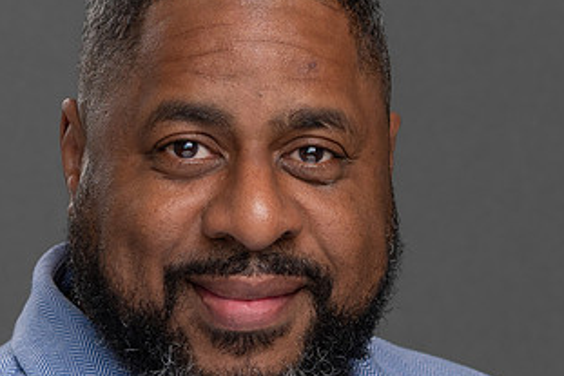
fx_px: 5261
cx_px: 360
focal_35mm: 336
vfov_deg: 4.1
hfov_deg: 6.1
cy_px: 308
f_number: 4.5
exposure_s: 1/125
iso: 100
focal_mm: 70
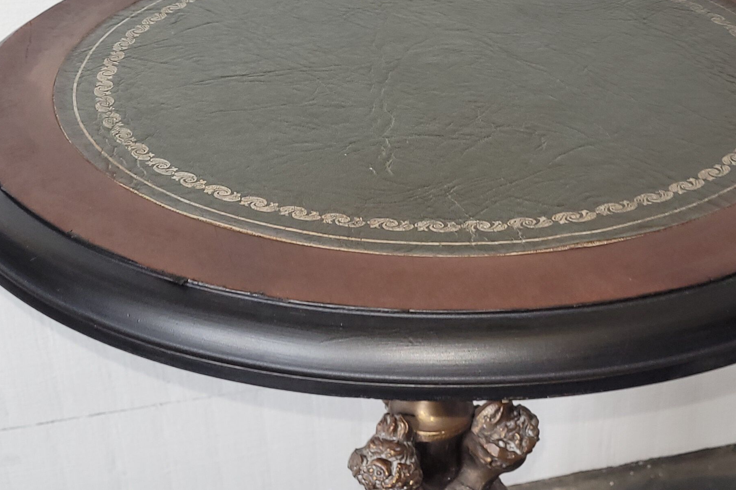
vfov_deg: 22.5
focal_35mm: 60
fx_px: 1226
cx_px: 409
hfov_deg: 33.4
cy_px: 346
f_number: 1.8
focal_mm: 5.4
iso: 80
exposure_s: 1/50
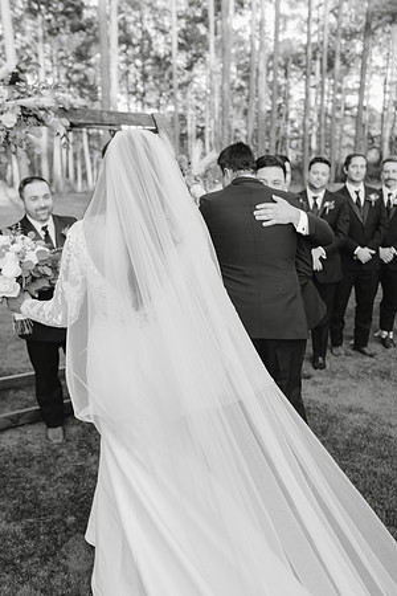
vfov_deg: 54.4
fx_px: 579
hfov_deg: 37.9
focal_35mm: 35
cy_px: 298
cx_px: 198
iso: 400
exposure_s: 1/200
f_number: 4
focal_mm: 35
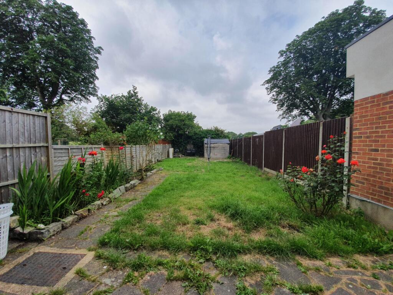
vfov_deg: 89.9
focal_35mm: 13
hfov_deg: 106.2
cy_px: 148
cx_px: 196
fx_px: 148
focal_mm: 1.8
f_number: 2.2
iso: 50
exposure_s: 1/810
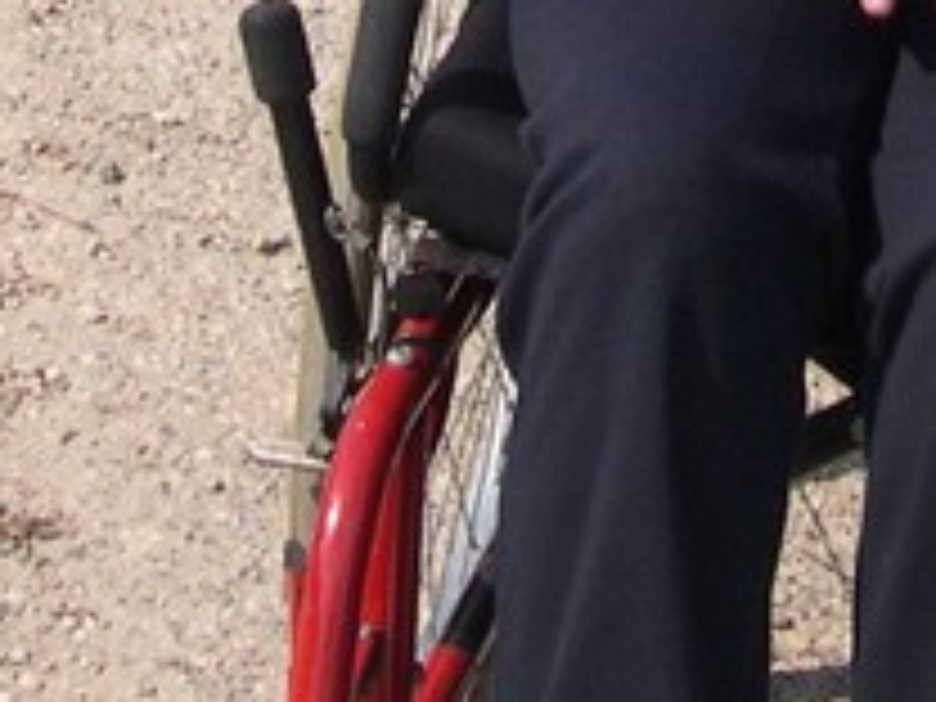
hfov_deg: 10.6
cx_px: 662
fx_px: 5056
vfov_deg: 7.5
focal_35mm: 187
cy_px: -940
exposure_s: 1/215
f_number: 7.6
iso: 100
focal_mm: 8
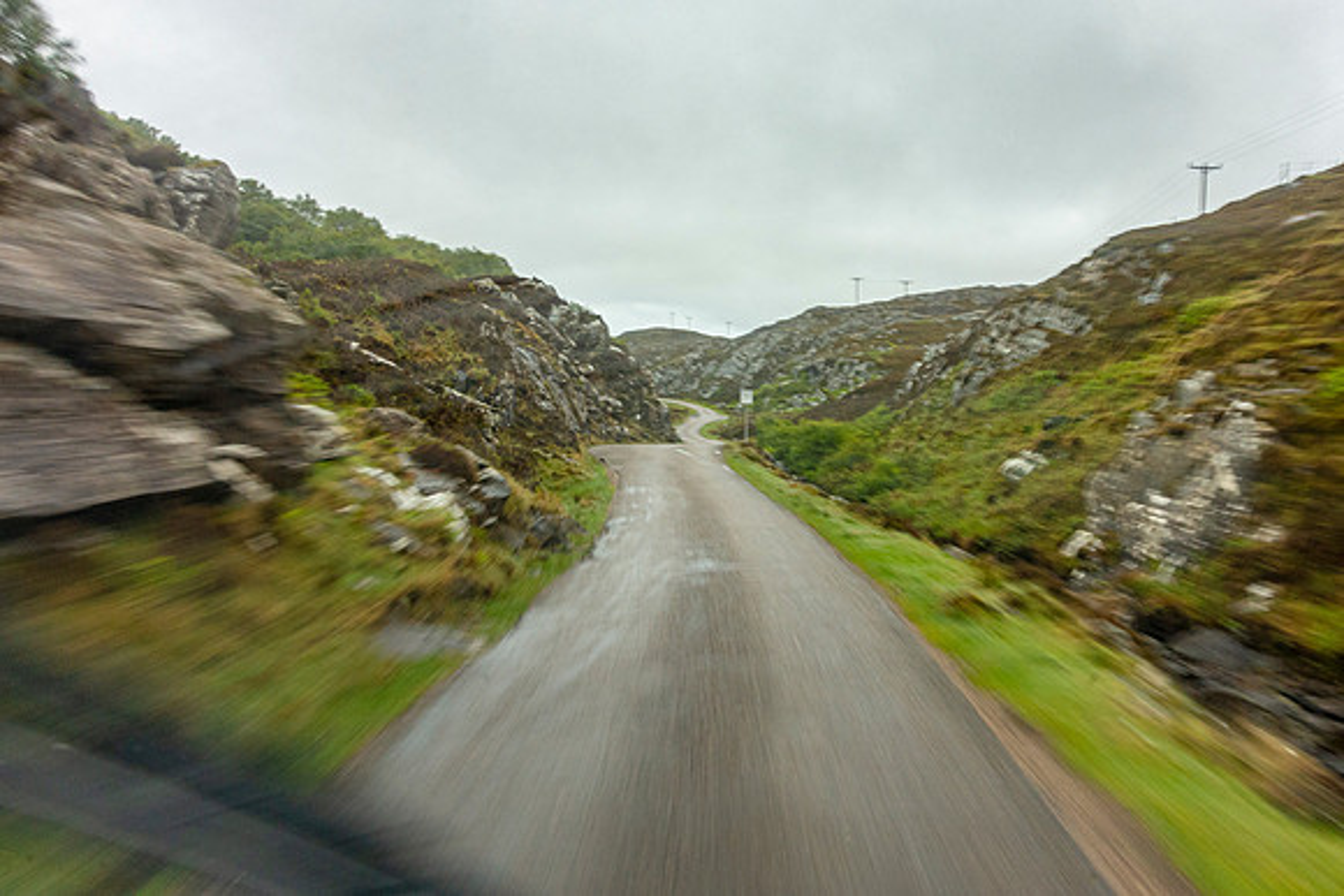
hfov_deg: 66.0
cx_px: 771
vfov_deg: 47.0
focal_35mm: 28
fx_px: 1028
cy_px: 393
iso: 160
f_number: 8
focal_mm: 8.8
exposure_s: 1/30
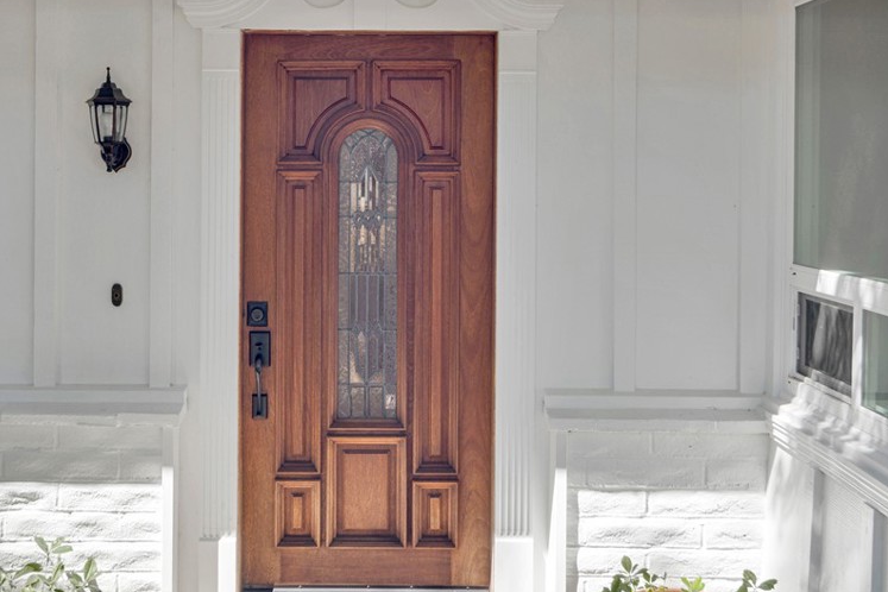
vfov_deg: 28.0
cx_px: 361
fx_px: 1184
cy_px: 259
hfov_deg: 41.0
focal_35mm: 48
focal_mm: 35
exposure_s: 1/50
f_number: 8
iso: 200
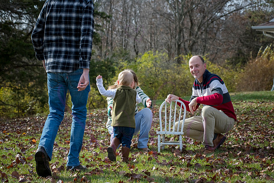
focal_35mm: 80
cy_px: 92
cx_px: 137
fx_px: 609
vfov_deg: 17.1
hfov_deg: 25.4
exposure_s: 1/500
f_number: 7.1
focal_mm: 80
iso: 400
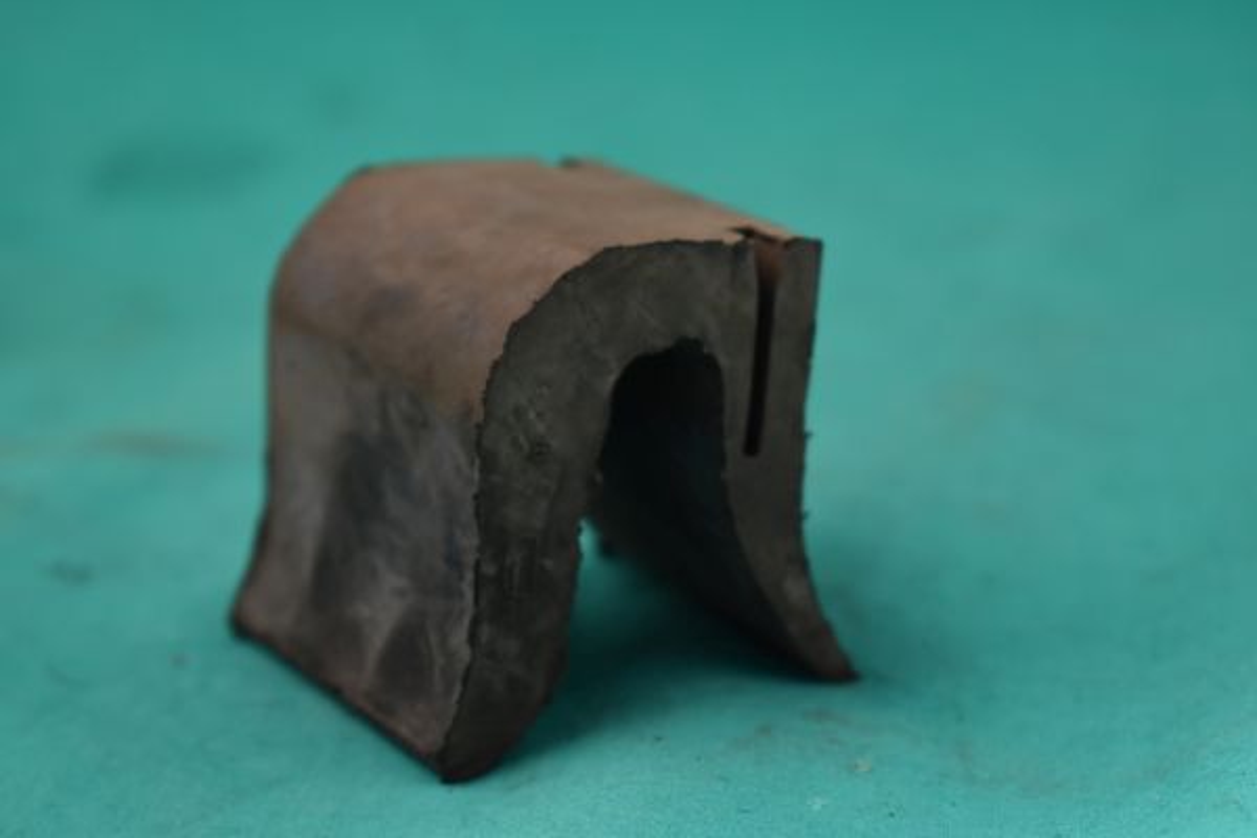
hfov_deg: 24.6
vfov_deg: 16.6
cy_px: 419
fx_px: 2880
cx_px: 628
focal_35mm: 82
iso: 1000
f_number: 5.6
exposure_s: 1/60
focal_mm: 55
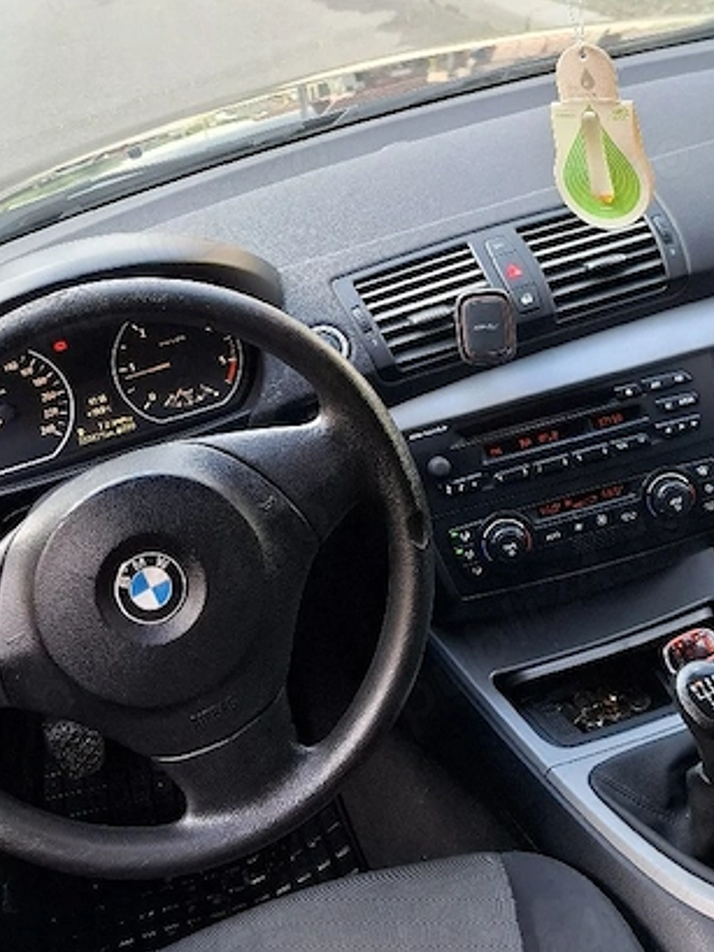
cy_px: 303
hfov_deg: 32.1
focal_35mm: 45
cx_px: 272
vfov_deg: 41.4
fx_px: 1237
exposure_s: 1/100
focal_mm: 5.54
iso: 64
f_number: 1.8
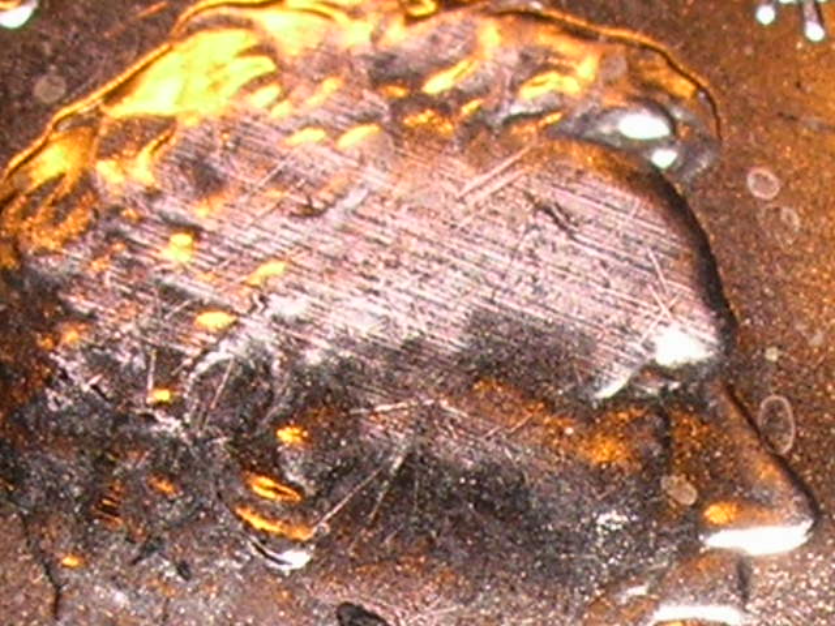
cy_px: 313
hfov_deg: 41.2
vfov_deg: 31.5
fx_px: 1110
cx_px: 418
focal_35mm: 46
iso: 50
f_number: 5.4
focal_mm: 7.7
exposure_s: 1/60.1
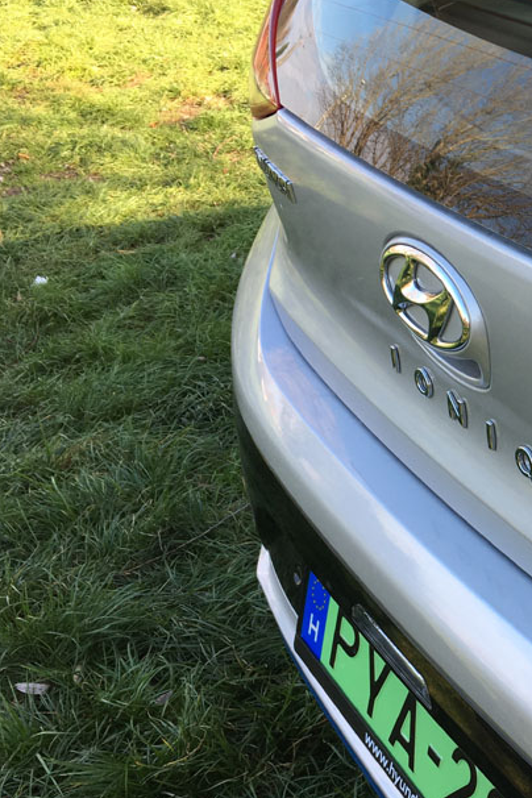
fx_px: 1130
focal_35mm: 51
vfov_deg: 38.8
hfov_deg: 23.9
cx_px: 651
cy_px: 458
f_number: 2.2
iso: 25
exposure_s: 1/182
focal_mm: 4.15
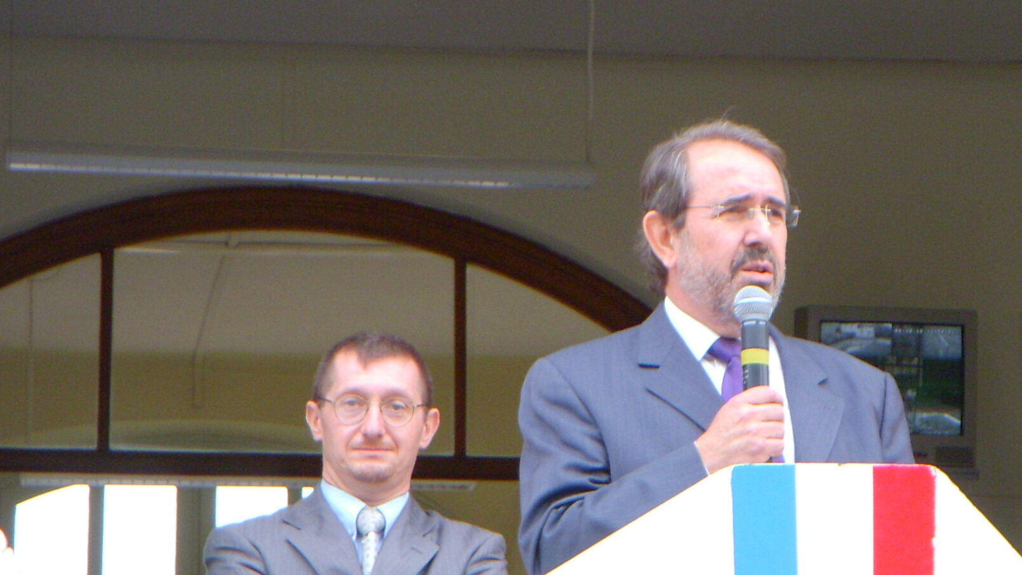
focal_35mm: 198
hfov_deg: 10.9
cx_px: 717
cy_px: 252
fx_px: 5365
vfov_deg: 6.1
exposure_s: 1/100
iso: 200
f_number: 4.2
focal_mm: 18.9
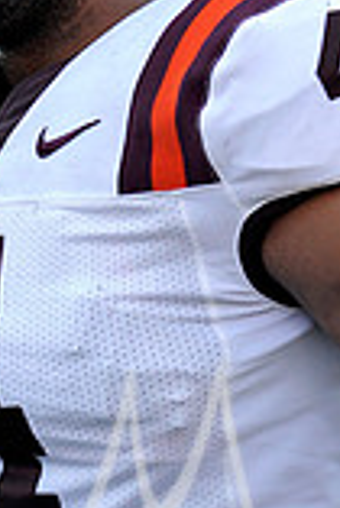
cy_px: 139
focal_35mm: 575
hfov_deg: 2.4
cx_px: -2
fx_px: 8127
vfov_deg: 3.6
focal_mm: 200
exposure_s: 1/1600
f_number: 4.5
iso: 1600
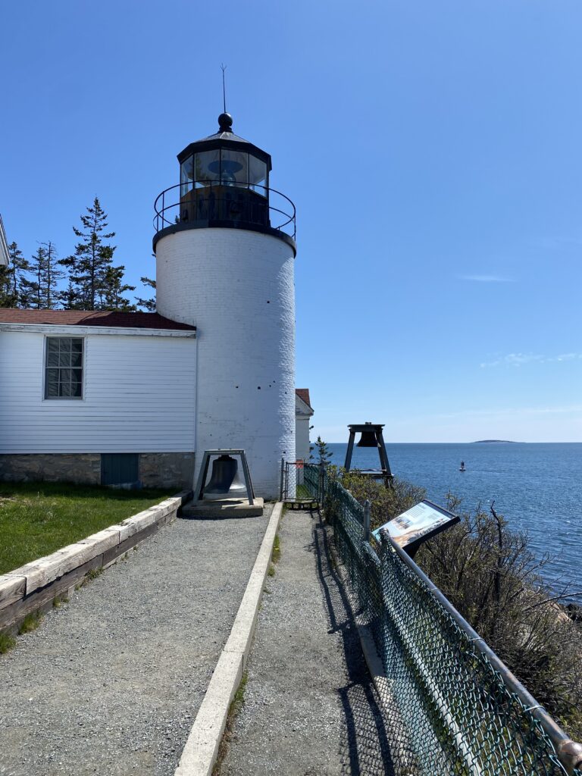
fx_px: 583
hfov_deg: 53.1
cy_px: 388
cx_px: 291
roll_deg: -0.1
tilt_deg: +5.1
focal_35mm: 26
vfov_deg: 67.3
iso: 32
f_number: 1.8
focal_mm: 4.25
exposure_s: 1/3984
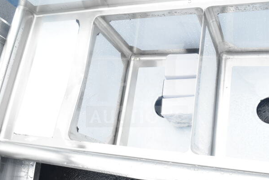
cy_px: 91
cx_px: 137
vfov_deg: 32.3
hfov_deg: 46.9
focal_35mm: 42
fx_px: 310
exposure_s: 1/400
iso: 1600
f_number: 10
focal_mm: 27
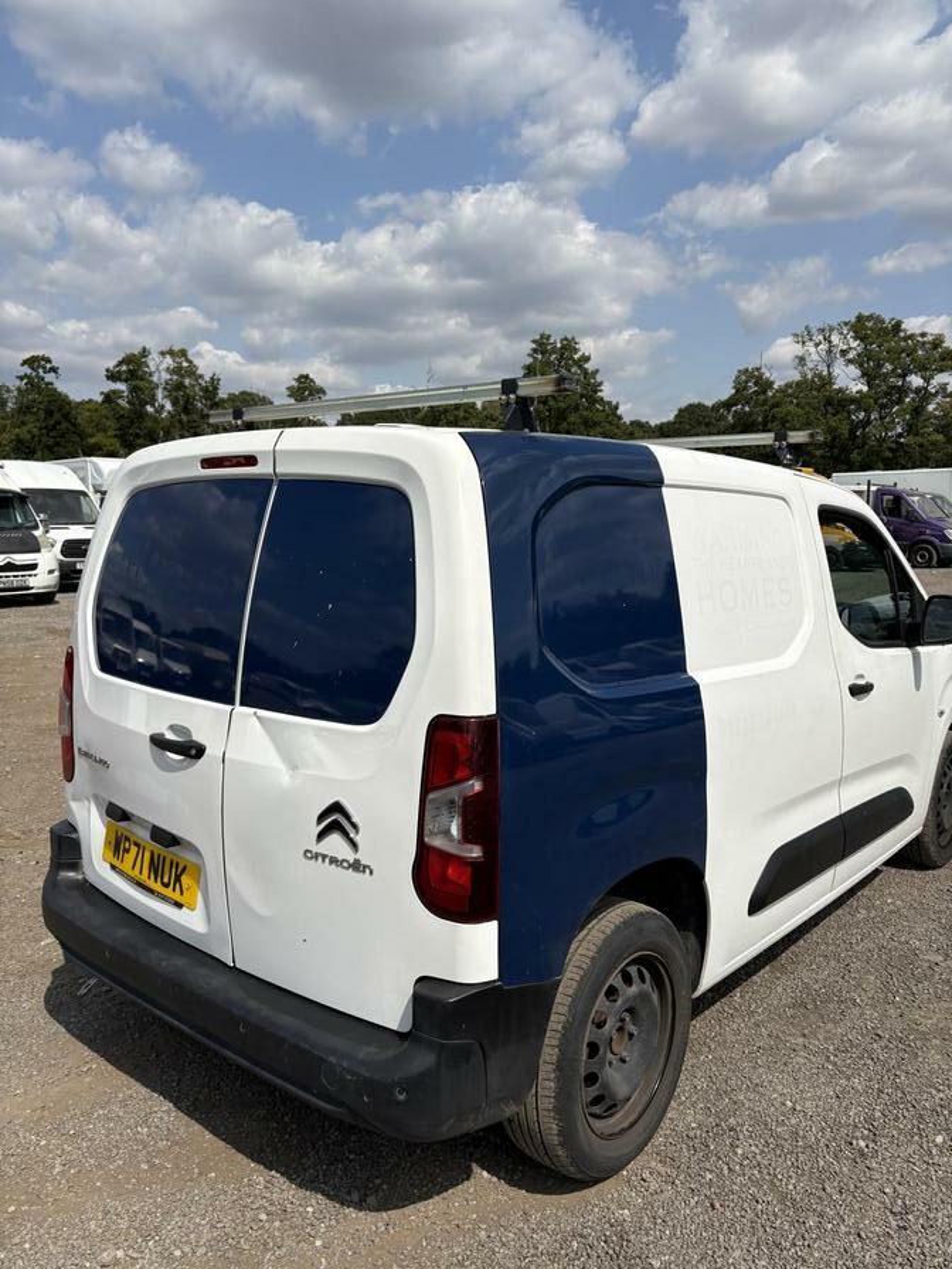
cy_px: 634
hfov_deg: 53.1
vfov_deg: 67.3
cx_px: 476
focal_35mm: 26
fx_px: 953
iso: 50
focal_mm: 5.96
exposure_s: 1/6993
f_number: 1.6
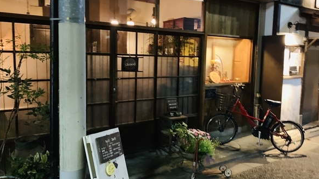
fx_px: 245
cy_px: 82
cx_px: 161
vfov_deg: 40.2
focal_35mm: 29
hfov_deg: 66.1
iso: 640
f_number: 1.8
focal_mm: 4.25
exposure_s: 1/20
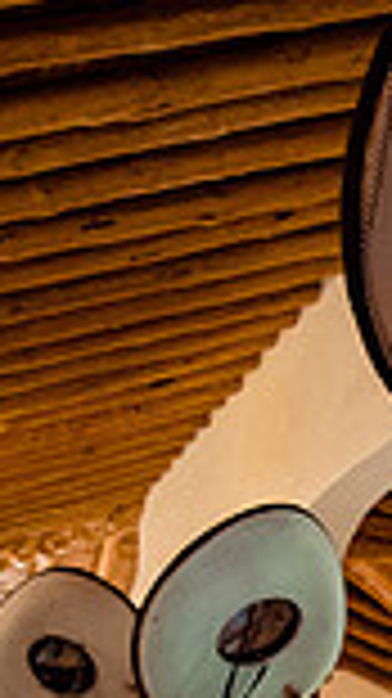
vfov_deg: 20.6
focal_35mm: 99
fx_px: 1832
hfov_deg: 11.4
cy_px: 763
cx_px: 680
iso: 5000
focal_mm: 24
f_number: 4
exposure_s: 1/250
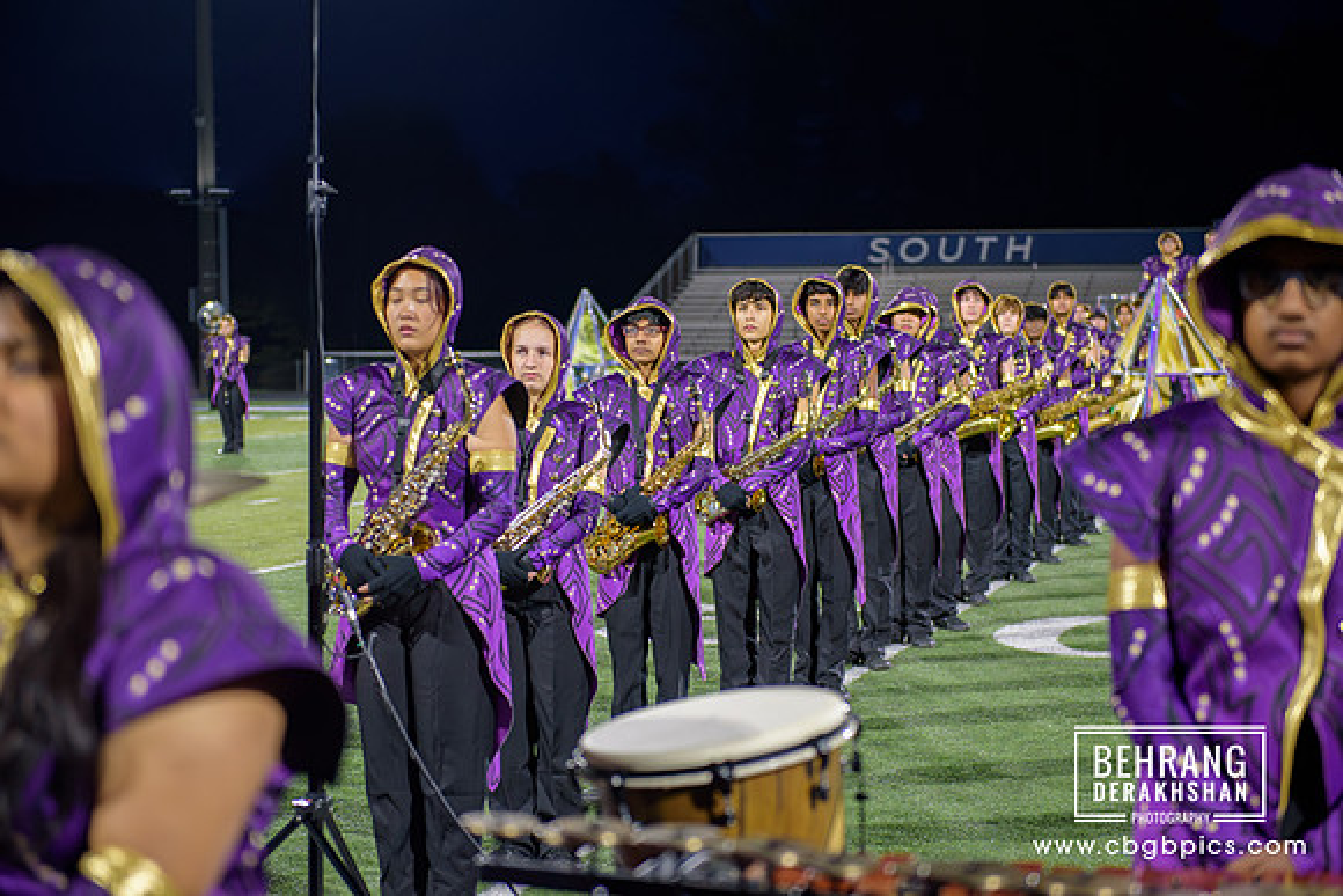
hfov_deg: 26.8
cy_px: 448
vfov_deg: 18.1
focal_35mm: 75
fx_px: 2815
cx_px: 672
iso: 3600
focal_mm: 70
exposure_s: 1/400
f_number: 2.8
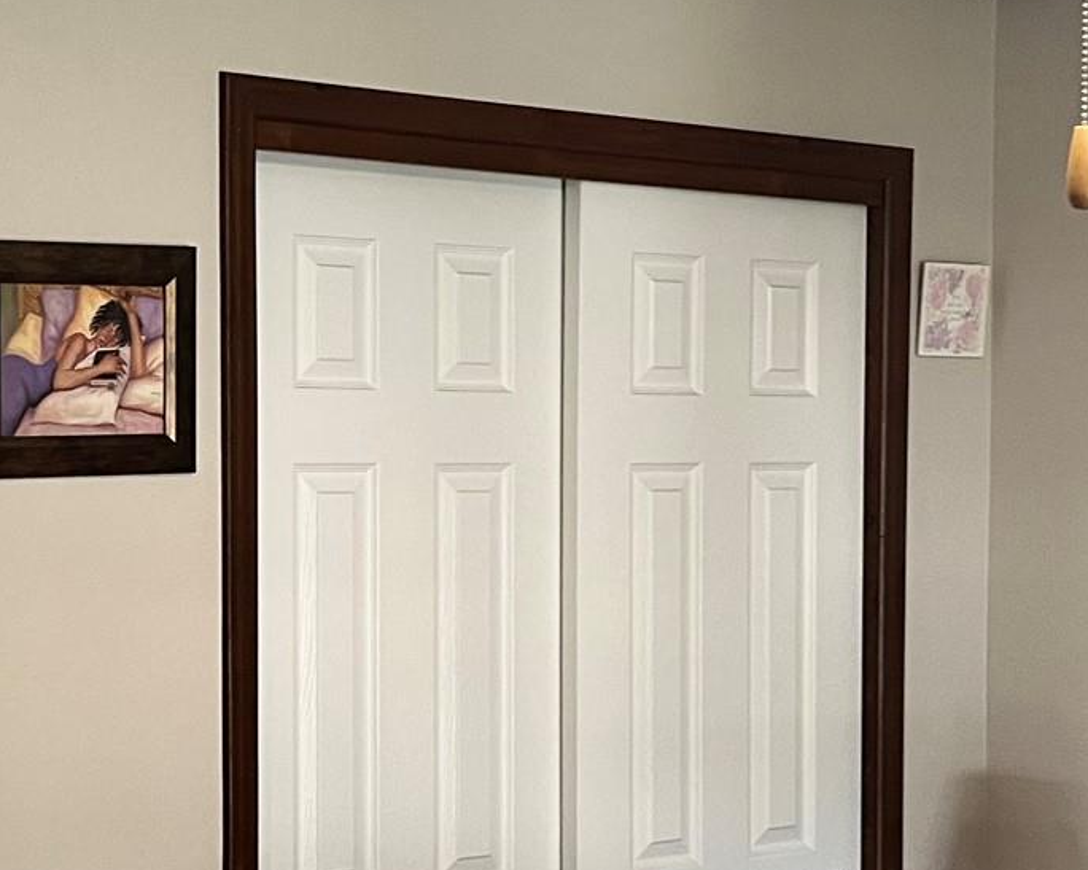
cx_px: 202
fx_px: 2447
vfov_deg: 20.1
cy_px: 512
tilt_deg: -0.9
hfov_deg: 24.6
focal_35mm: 76
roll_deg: -0.3
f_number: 1.6
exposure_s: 1/60
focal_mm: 5.1
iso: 200
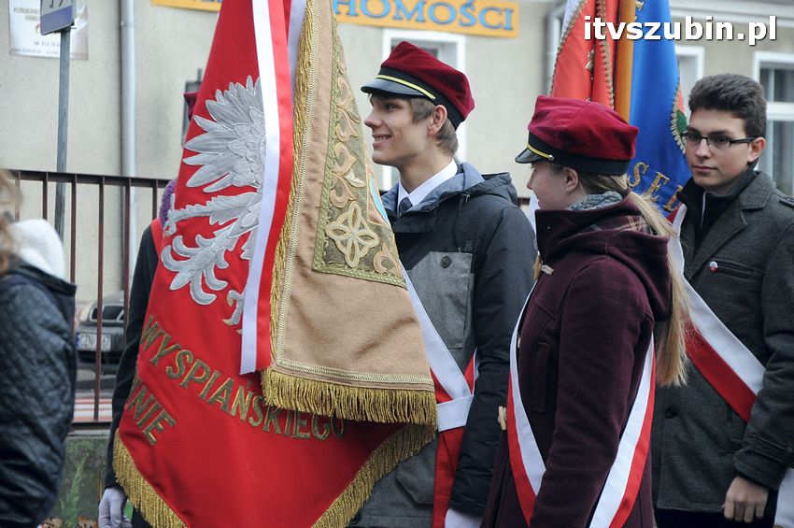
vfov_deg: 11.4
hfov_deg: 17.1
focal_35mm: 120
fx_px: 2644
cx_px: 397
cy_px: 264
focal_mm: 80
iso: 800
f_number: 6.3
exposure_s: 1/640
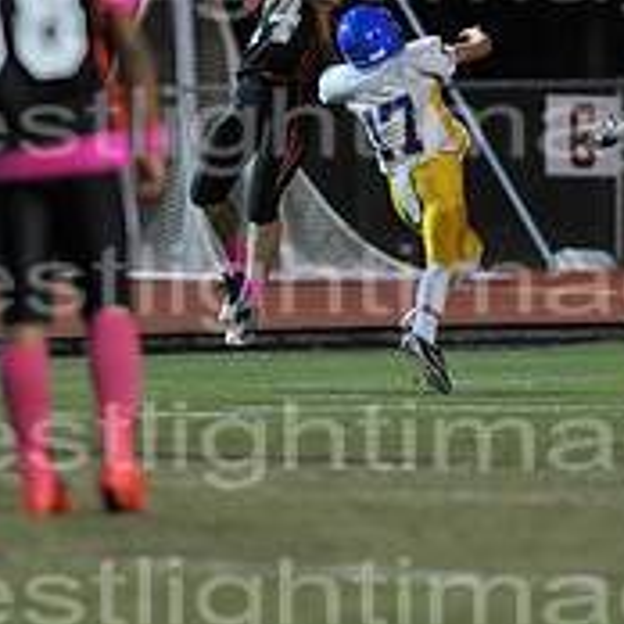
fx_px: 17315
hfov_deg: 2.1
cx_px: 337
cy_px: 54
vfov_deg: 2.1
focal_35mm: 849
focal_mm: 300
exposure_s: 1/400
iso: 4000
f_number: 4
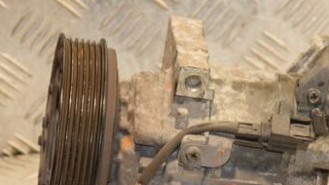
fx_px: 2067
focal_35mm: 237
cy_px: 137
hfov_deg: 9.1
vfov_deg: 5.1
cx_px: 220
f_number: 5.6
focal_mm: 85
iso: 800
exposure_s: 1/125
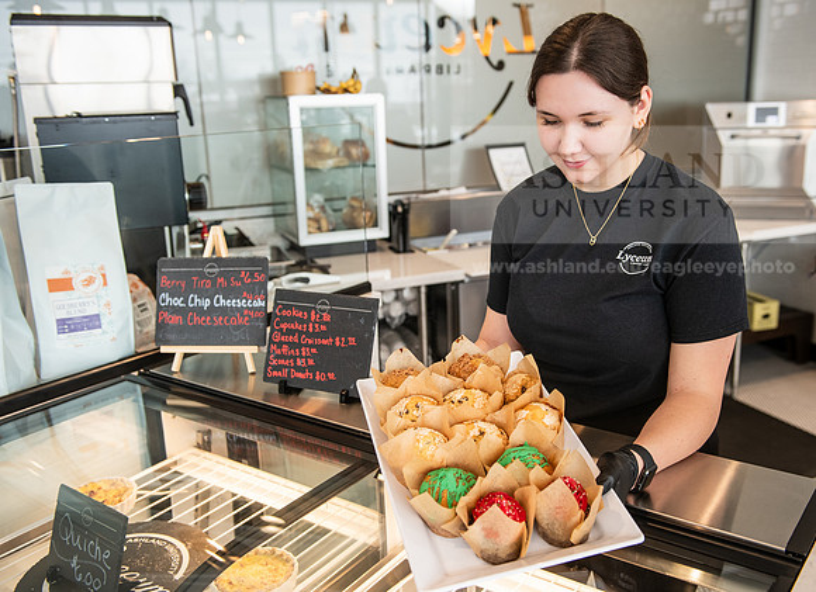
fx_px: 864
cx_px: 444
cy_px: 296
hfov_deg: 50.5
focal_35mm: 37
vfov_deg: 37.9
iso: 800
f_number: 3.5
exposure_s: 1/200
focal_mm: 35
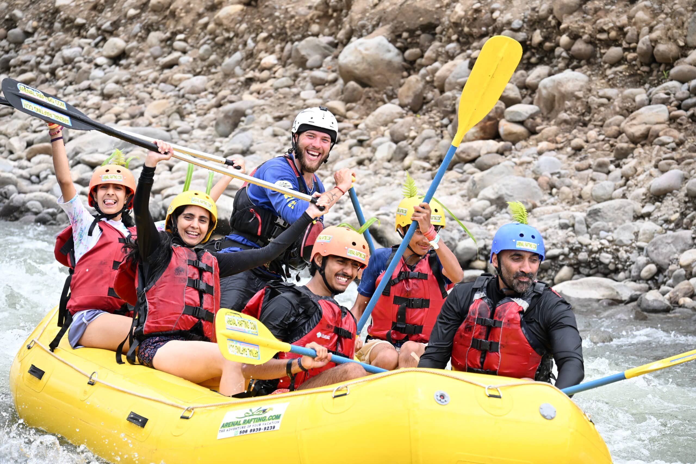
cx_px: 348
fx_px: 3625
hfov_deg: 11.0
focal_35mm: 188
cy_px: 232
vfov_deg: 7.3
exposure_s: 1/640
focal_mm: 125
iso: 500
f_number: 6.3
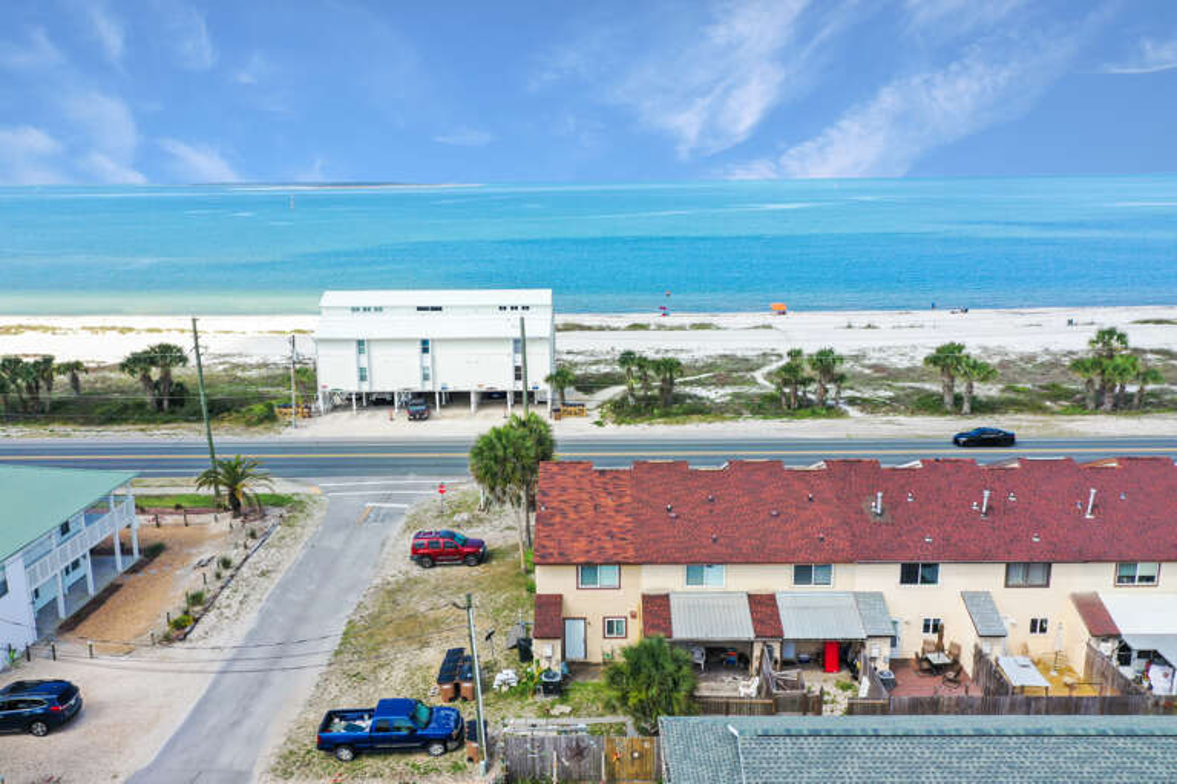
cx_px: 588
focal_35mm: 28
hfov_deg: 65.5
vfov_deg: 46.4
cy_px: 392
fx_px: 915
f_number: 5
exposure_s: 1/320
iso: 100
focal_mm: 10.26
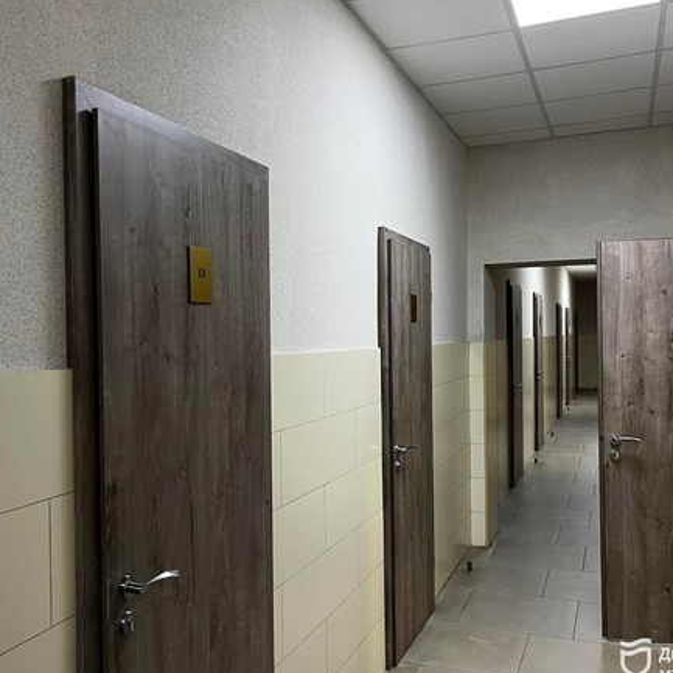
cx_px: 286
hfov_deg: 48.3
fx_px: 748
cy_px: 345
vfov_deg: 48.4
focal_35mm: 34
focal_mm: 5.1
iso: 160
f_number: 1.6
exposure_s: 1/50
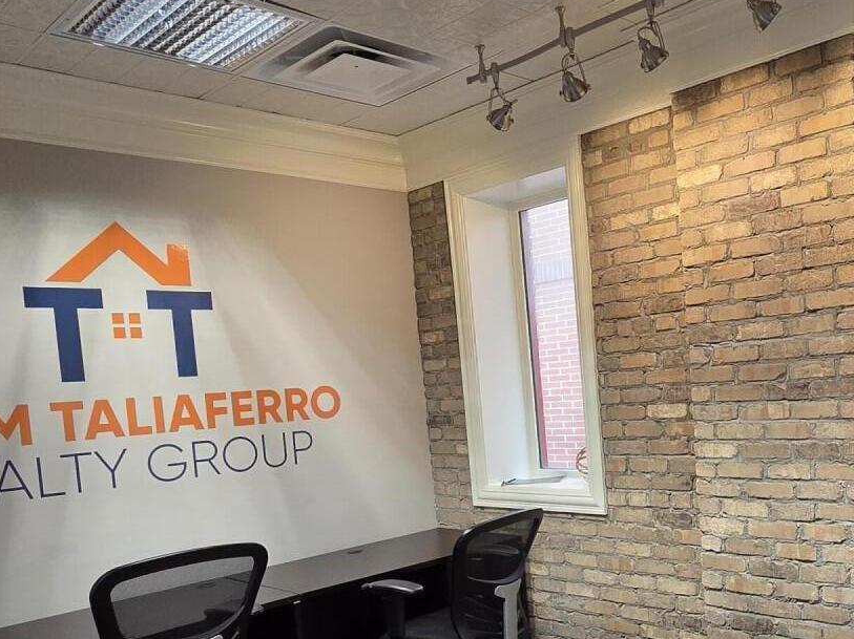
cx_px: 610
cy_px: 420
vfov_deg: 43.6
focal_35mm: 32
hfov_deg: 54.9
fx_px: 789
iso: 250
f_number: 2.2
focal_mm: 2.2
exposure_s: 1/120
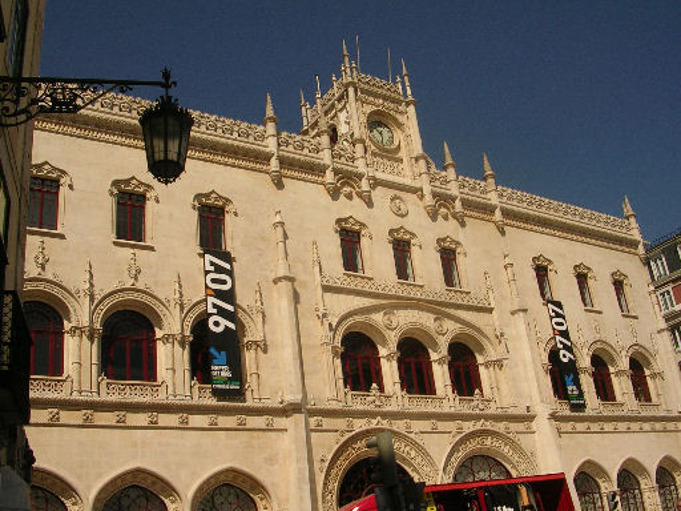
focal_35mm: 38
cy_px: 256
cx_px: 340
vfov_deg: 37.7
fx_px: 748
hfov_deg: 49.0
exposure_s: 1/660
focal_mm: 5.8
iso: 50
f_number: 5.6
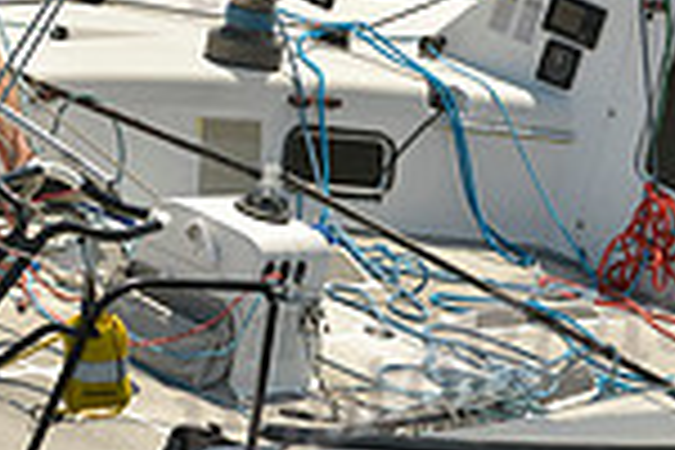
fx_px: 14511
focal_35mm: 774
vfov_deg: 1.8
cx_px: -54
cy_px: 196
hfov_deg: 2.7
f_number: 8
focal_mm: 200
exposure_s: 1/1250
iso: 280
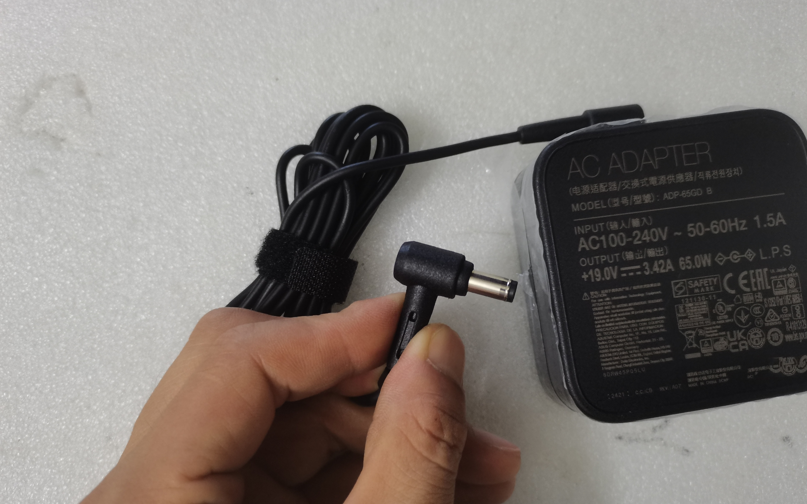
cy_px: 273
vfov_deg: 44.5
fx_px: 616
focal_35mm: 28
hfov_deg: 66.5
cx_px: 406
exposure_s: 1/25
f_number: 1.8
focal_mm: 5.58
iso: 640
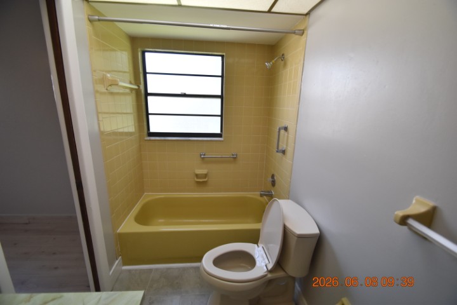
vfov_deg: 77.3
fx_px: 190
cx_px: 228
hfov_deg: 100.4
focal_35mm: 15
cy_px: 152
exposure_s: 1/250
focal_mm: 10
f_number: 3.5
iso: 800
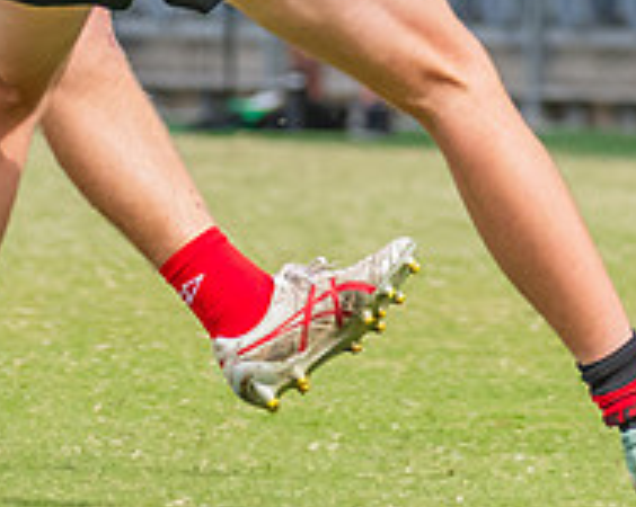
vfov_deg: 1.2
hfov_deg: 1.5
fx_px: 23749
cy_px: -410
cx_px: -177
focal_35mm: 1263
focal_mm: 220
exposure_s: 1/1250
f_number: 7.1
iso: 800
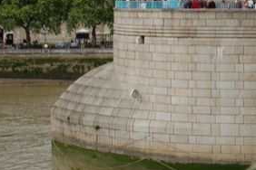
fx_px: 847
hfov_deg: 16.7
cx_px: 273
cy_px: 56
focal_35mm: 119
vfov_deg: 11.5
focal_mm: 35
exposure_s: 1/200
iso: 400
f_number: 7.1
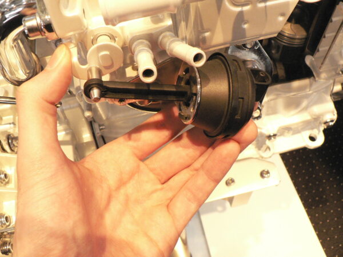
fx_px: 357
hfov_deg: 51.4
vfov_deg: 39.7
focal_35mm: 36
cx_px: 172
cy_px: 128
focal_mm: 6
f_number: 4
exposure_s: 1/50
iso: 400
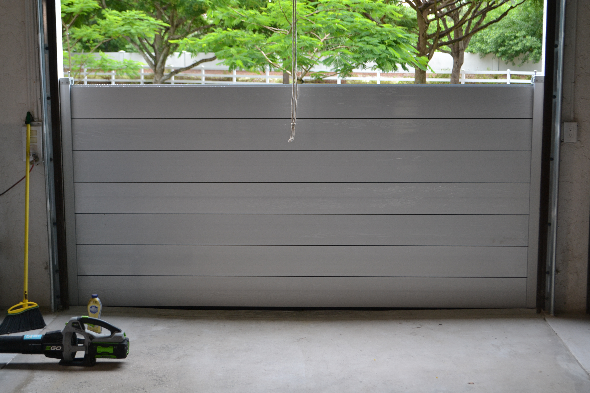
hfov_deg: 33.4
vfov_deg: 22.6
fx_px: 983
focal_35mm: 60
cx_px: 295
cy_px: 196
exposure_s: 1/125
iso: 360
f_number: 5.6
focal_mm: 40
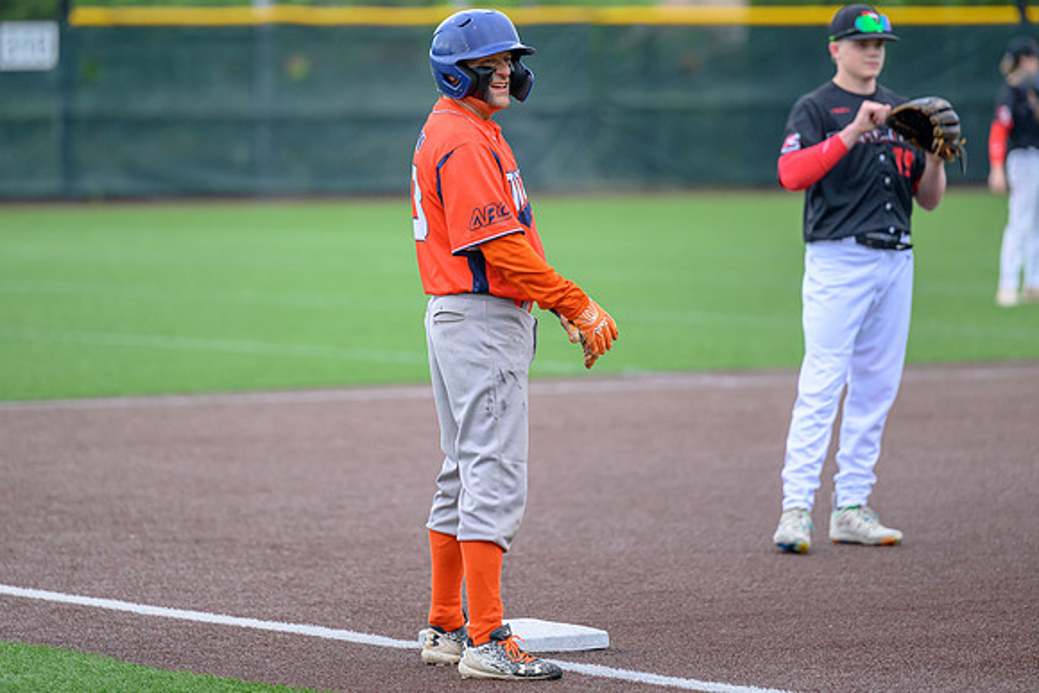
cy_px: 283
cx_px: 453
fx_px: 6735
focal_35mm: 233
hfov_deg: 8.8
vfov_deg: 5.9
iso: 720
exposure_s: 1/2000
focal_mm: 190
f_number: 2.8
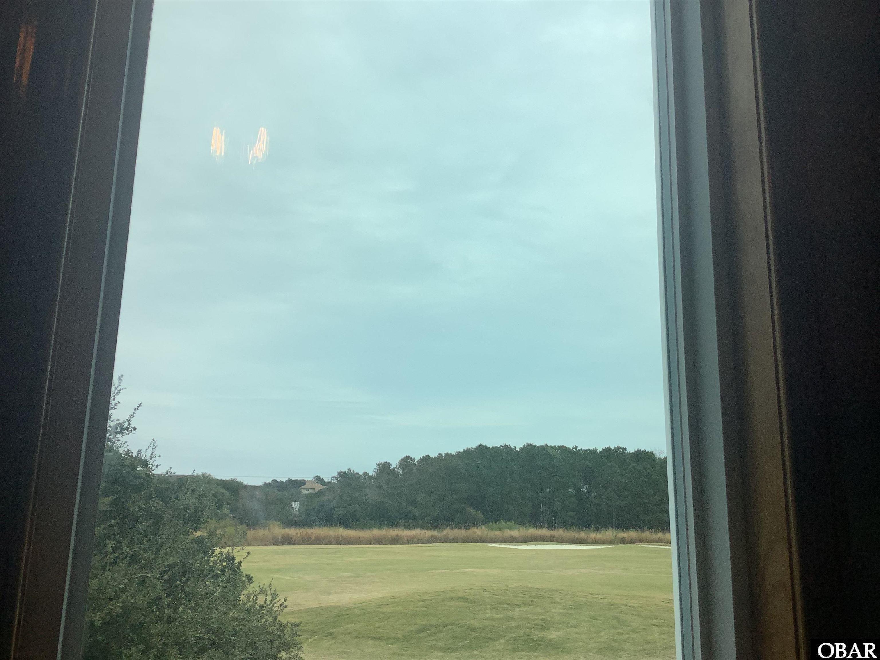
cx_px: 440
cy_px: 330
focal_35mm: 31
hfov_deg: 58.4
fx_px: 788
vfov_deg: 45.4
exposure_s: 1/981
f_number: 2.4
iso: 25
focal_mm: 3.3
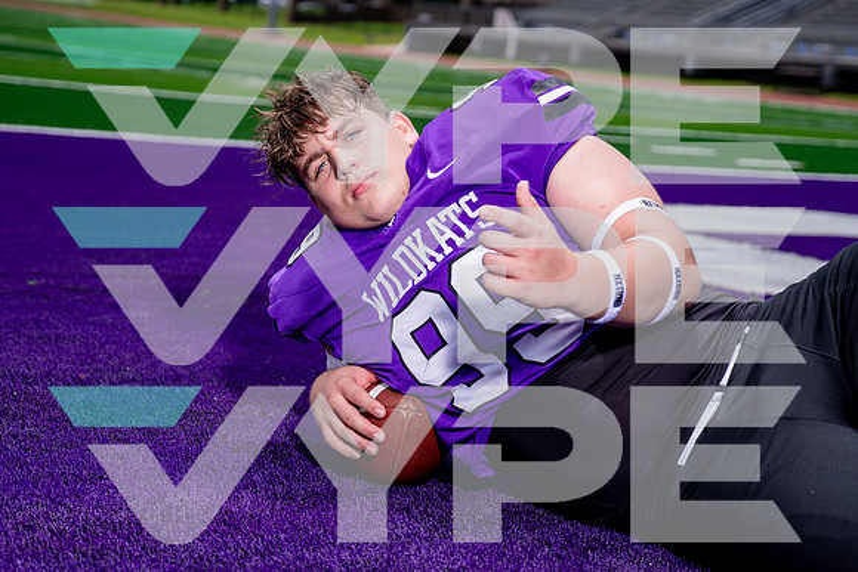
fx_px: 1859
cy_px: 286
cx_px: 429
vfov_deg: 17.5
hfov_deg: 26.0
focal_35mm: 78
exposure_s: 1/1250
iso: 100
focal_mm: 70
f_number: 4
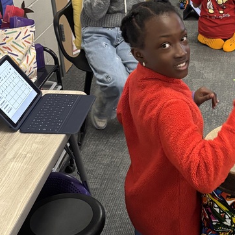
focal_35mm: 65
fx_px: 499
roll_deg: -0.2
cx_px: 210
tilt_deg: -28.0
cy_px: 100
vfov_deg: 26.5
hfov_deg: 25.7
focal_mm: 5.96
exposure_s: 1/60
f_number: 1.6
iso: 500
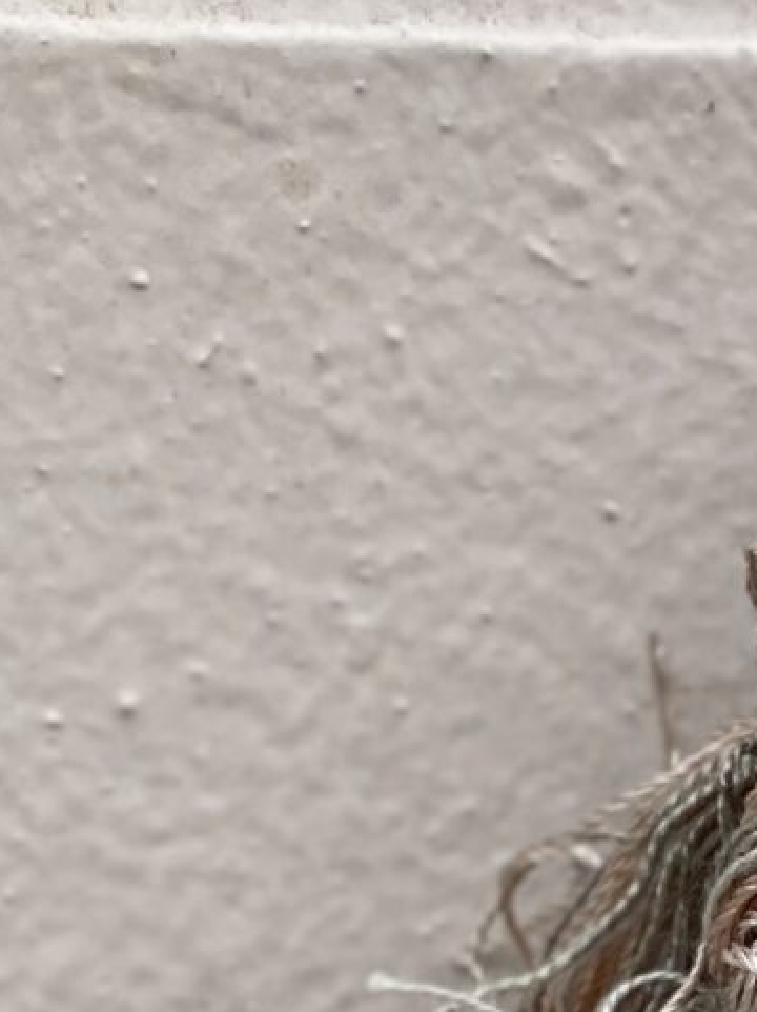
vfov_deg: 6.8
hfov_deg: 5.3
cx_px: 1169
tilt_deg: -23.6
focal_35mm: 277
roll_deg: -3.1
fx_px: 8088
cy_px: 2348
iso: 20
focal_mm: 6
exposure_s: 1/216
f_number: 2
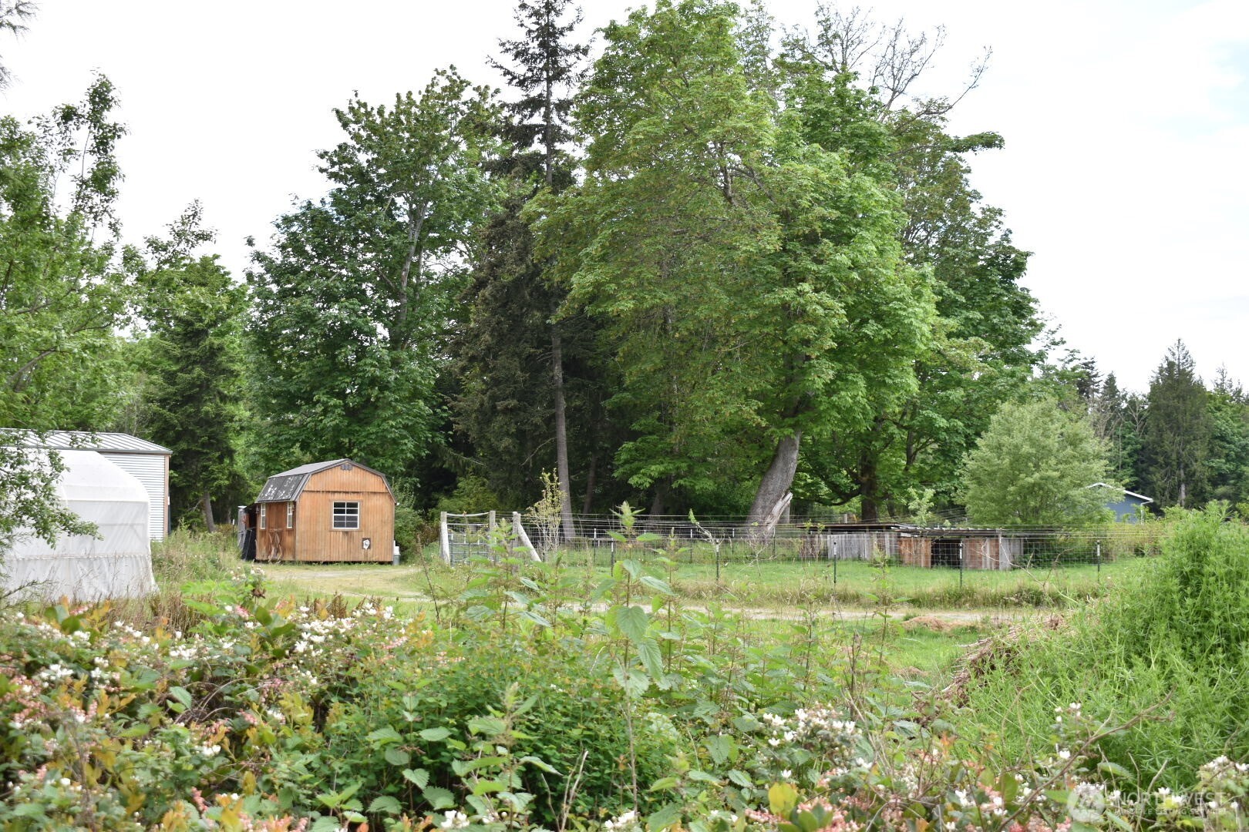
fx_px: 1613
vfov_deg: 28.9
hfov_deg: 42.3
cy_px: 416
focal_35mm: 46
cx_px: 624
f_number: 5.6
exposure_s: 1/125
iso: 100
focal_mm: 31
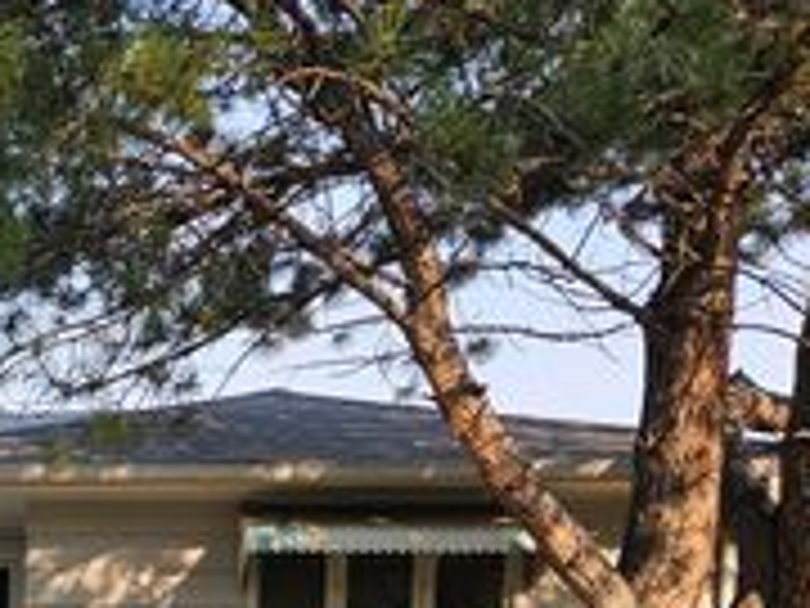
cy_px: 795
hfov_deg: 28.0
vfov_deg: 20.8
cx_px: -45
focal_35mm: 64
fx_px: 1498
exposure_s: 1/492
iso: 25
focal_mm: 5.4
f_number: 1.8
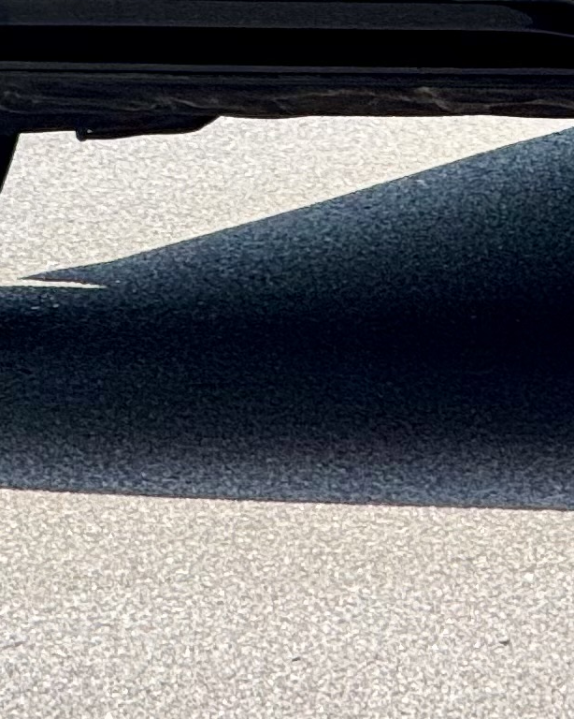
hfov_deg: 2.5
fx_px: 13065
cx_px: 911
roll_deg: -0.5
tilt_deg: -2.2
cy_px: -607
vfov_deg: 3.1
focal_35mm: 615
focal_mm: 15.66
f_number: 2.8
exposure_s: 1/707
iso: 50
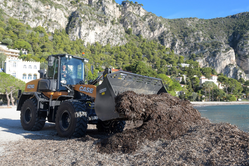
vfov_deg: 43.6
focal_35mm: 30
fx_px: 207
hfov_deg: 61.9
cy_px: 83
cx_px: 124
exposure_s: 1/320
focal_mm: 20
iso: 400
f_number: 9
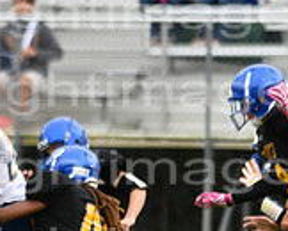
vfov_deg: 2.2
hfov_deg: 2.7
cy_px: 211
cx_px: 82
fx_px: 6008
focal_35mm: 704
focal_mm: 140
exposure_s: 1/3200
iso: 800
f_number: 3.5
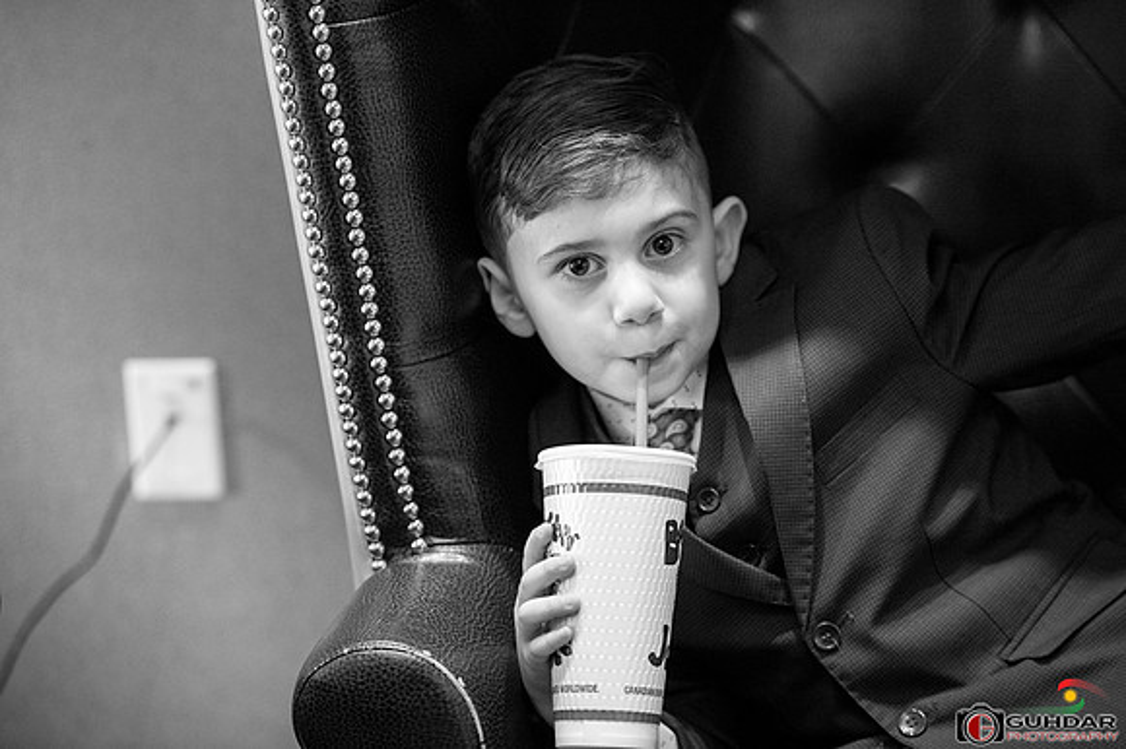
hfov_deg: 16.8
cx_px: 563
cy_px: 374
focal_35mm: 122
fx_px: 3814
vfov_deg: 11.2
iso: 6400
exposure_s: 1/250
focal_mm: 122
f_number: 2.8
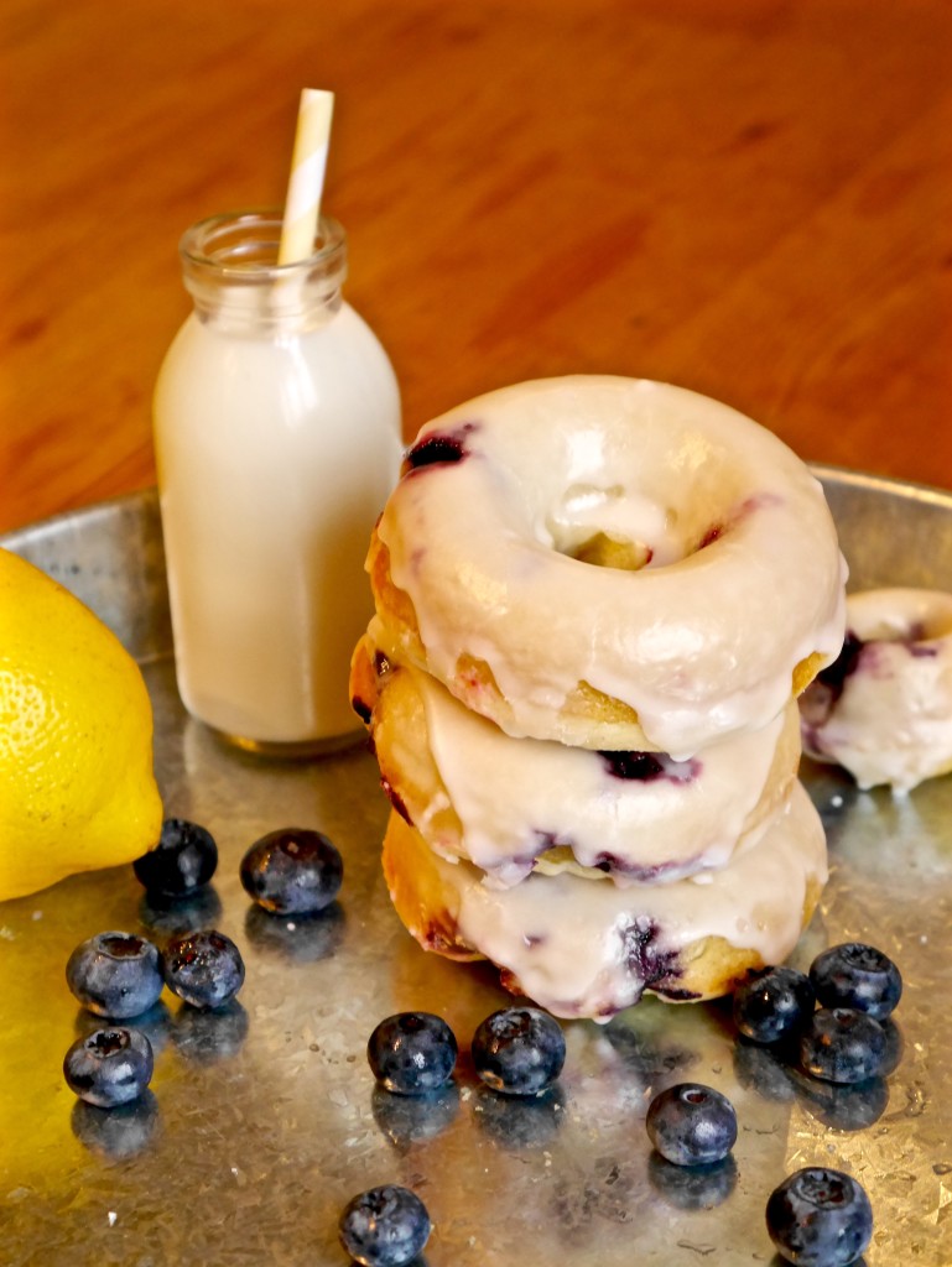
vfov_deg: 23.3
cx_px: 476
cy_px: 634
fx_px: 3078
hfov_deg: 17.6
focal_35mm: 84
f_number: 5.6
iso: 1250
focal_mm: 42
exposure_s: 1/80
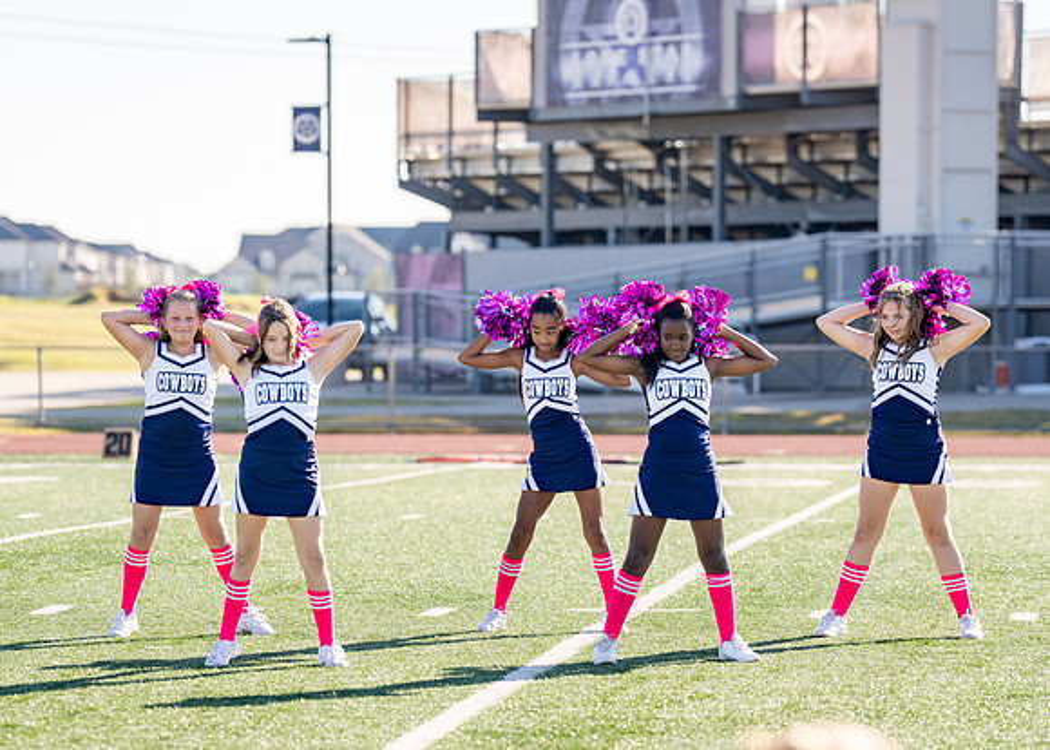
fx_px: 5272
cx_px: 510
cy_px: 401
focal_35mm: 177
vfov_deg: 8.1
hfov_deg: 11.4
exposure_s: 1/1250
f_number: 2.8
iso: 160
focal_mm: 130
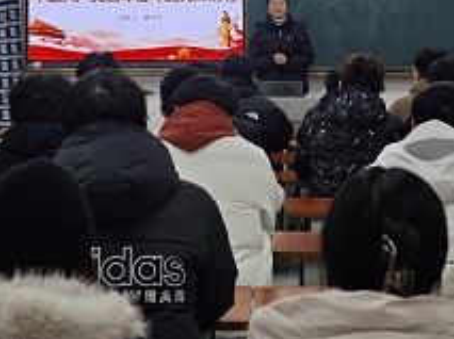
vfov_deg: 16.0
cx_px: 208
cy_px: 45
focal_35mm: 91
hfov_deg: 21.6
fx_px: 1191
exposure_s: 1/100
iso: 80
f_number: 1.6
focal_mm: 6.55
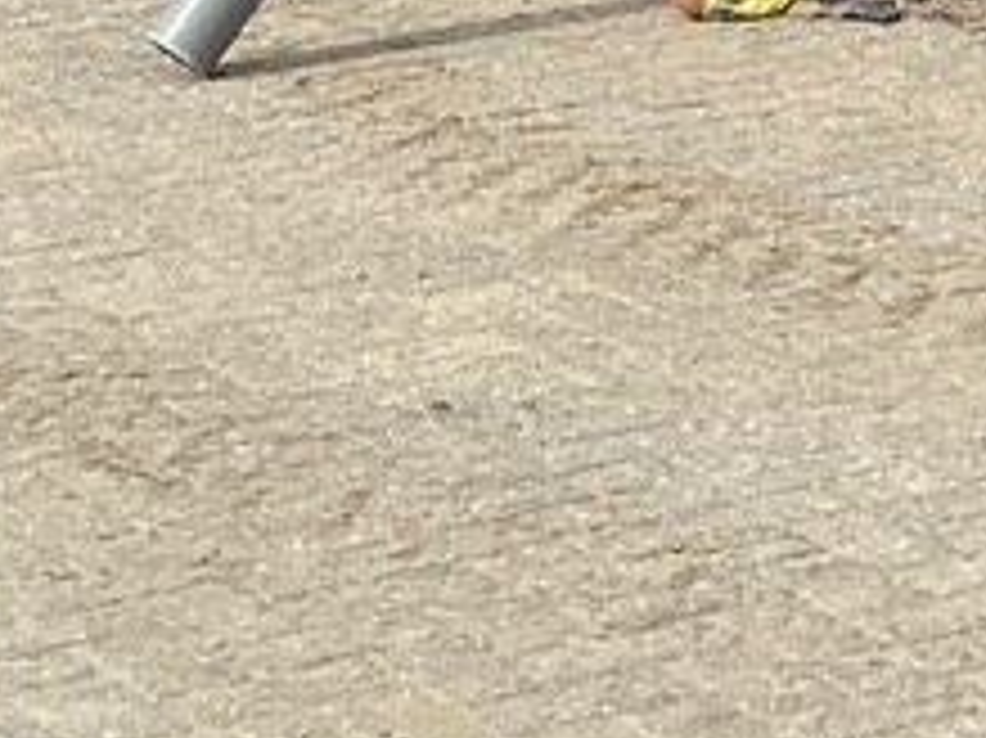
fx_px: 5409
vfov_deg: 6.9
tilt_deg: +5.1
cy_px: -1611
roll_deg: +0.3
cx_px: 1526
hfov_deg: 10.1
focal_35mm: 190
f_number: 1.6
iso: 50
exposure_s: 1/3745
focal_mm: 5.1
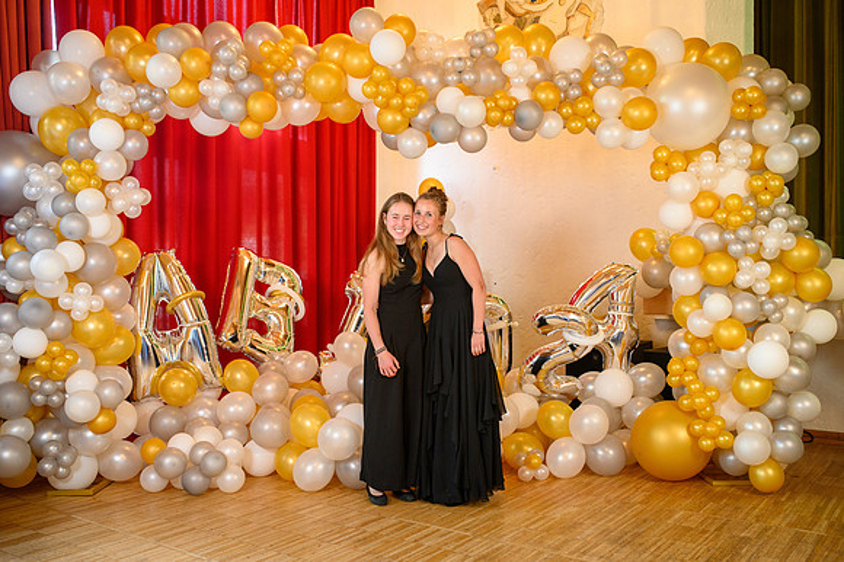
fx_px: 820
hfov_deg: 54.5
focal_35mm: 35
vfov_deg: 37.8
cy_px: 281
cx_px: 422
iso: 1250
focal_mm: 35
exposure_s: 1/100
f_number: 3.5
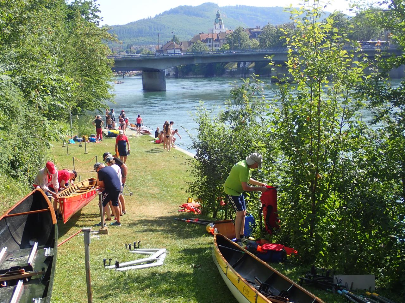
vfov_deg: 27.5
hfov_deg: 36.2
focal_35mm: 53
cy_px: 152
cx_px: 202
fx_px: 620
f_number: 4.5
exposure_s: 1/250
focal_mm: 9.61
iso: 100
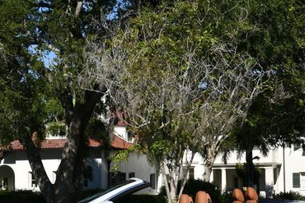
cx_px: 142
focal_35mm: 90
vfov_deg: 15.1
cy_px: 160
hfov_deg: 22.6
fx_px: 763
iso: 100
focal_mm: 26
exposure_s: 1/320
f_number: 9
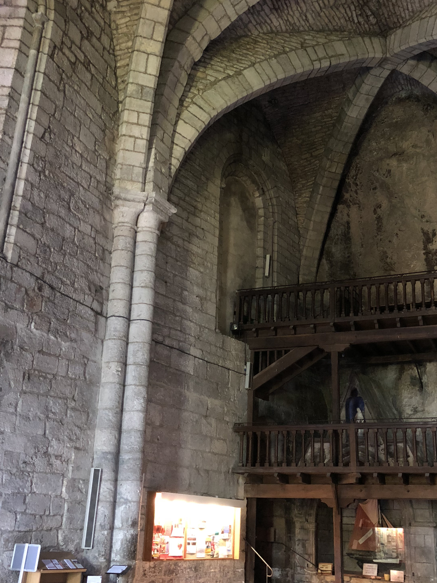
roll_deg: -2.2
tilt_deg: +22.1
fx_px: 656
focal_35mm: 39
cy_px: 267
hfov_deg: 36.8
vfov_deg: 47.8
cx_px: 240
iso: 125
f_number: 1.8
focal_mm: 4
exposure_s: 1/4
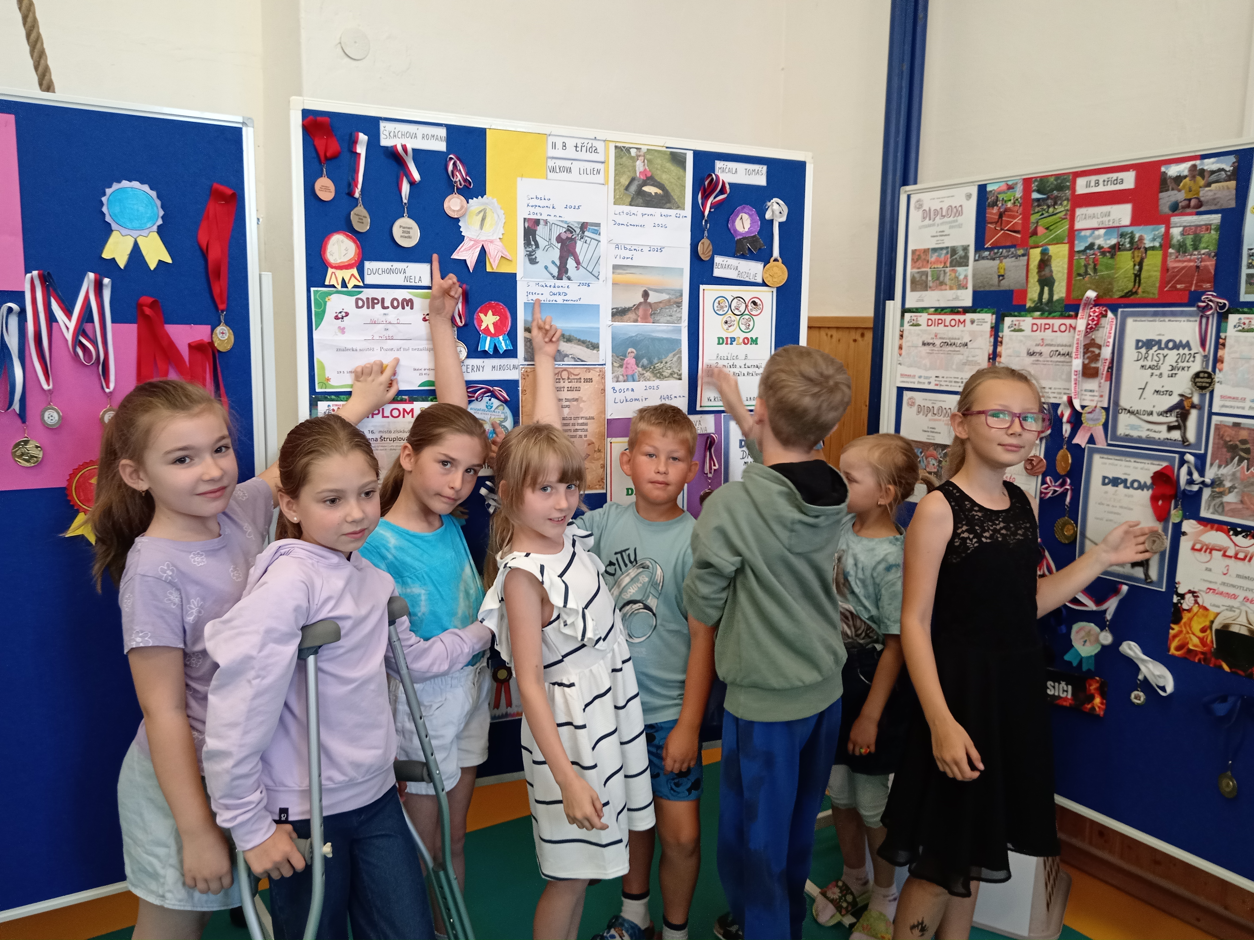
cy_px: 470
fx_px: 978
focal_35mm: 27
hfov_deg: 65.3
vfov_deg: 51.4
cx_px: 627
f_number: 1.9
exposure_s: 1/50
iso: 729
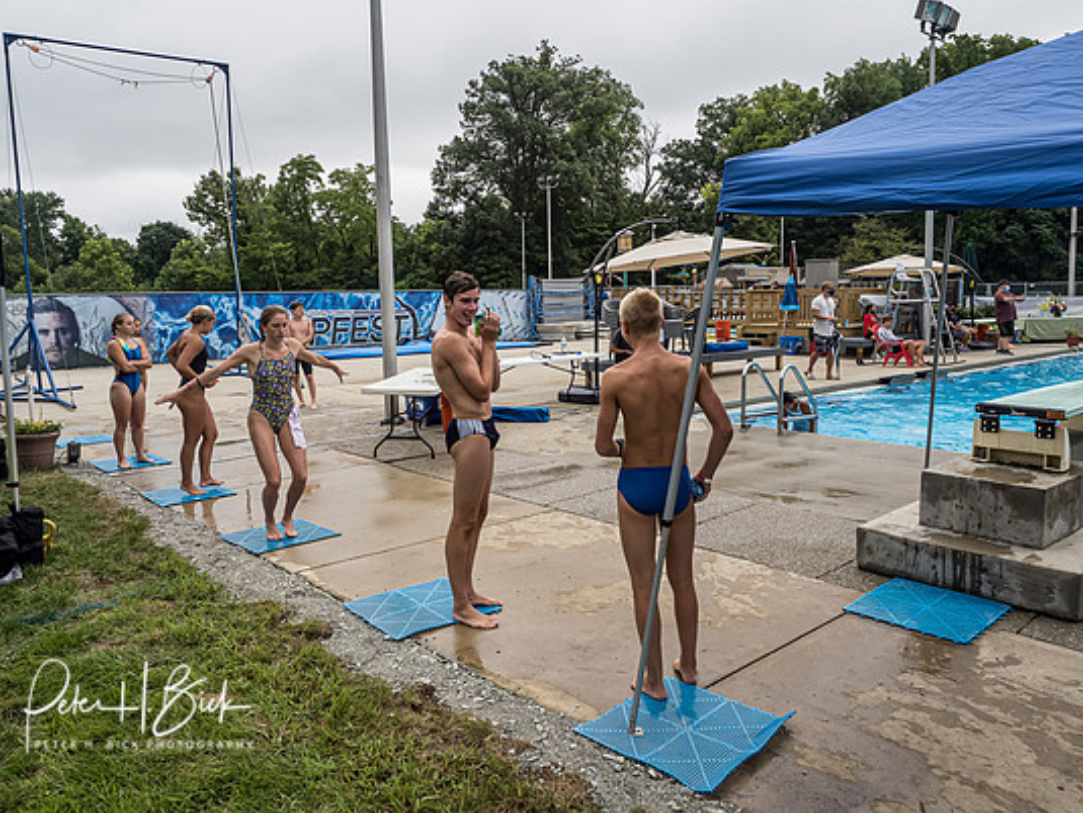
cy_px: 375
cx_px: 551
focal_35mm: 26
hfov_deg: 67.3
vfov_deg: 53.1
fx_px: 814
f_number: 5
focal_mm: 12
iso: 500
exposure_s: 1/1600
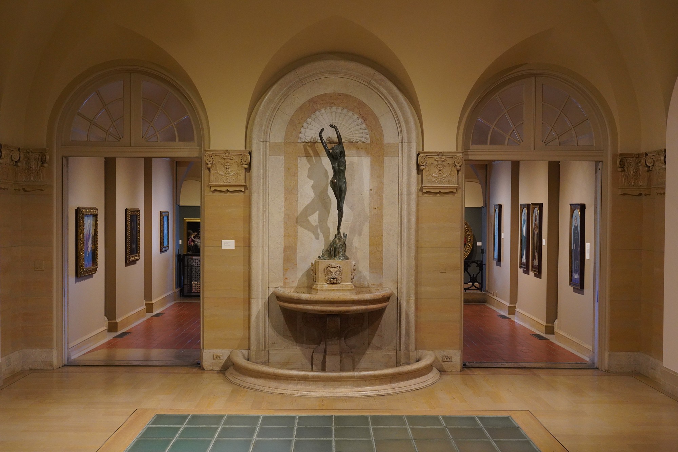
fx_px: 791
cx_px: 339
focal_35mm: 42
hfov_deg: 46.4
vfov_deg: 31.9
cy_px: 226
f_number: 8
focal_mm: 42
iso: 6400
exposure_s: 1/100
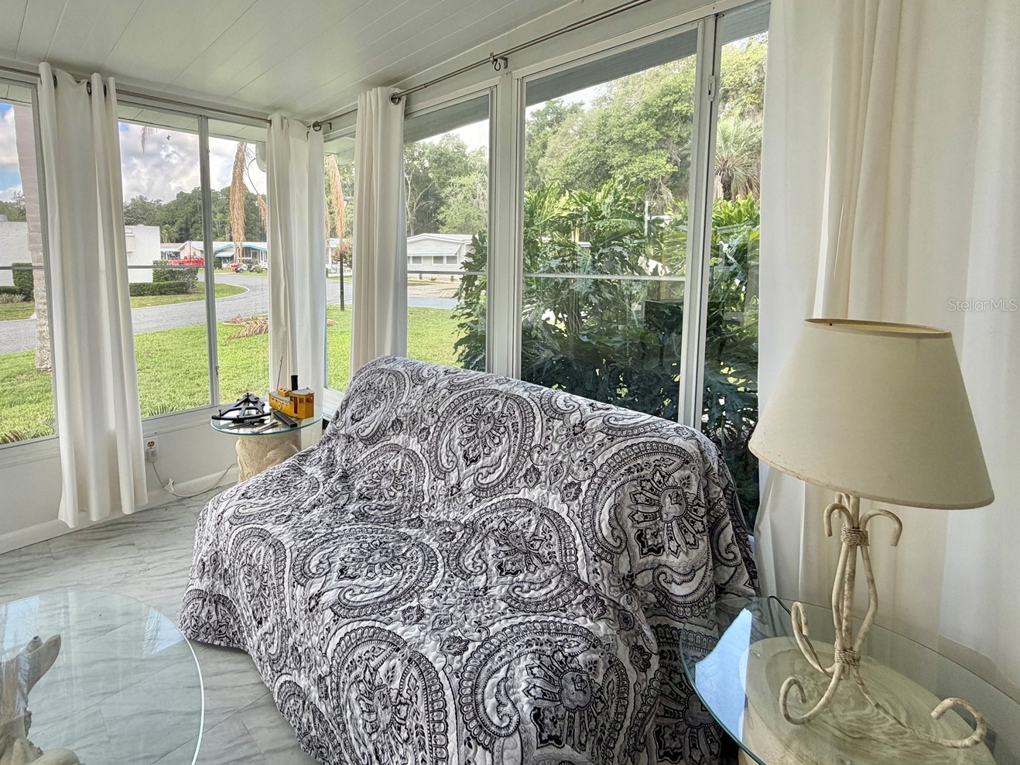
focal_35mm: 17
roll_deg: +0.1
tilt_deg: -5.6
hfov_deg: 89.7
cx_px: 402
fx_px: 501
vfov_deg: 73.9
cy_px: 304
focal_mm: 2.22
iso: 64
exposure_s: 1/233
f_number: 2.2
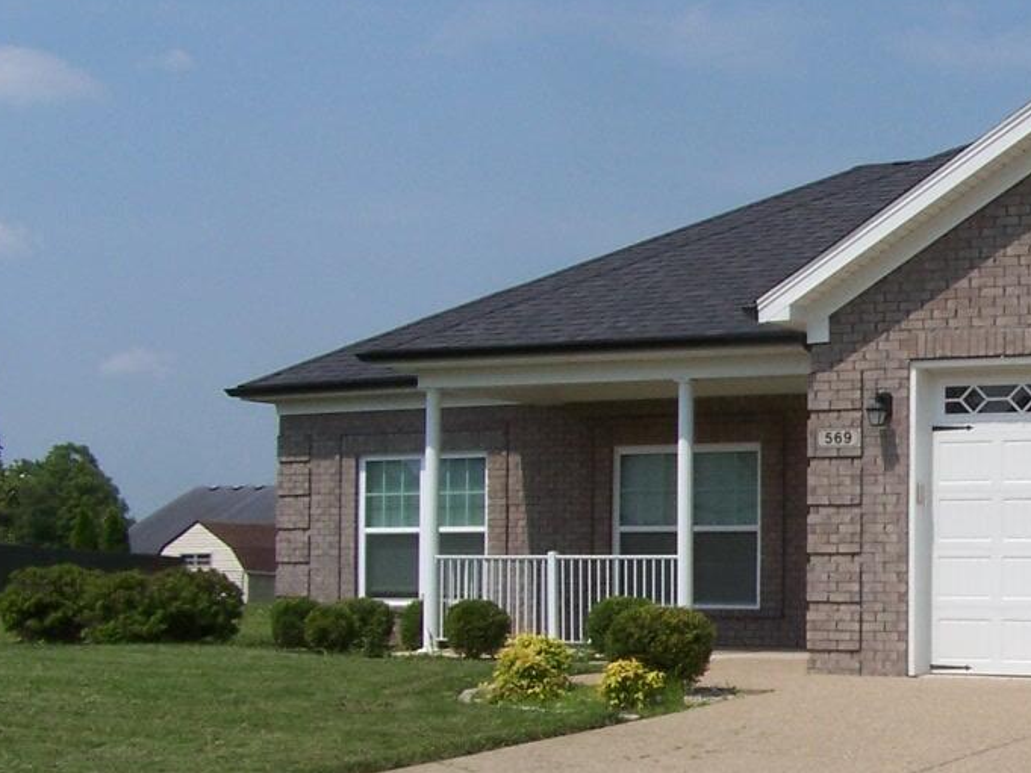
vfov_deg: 15.0
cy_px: 576
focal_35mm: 98
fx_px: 2919
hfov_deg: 19.3
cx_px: 1110
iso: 80
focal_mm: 7.1
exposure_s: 1/750
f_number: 5.6
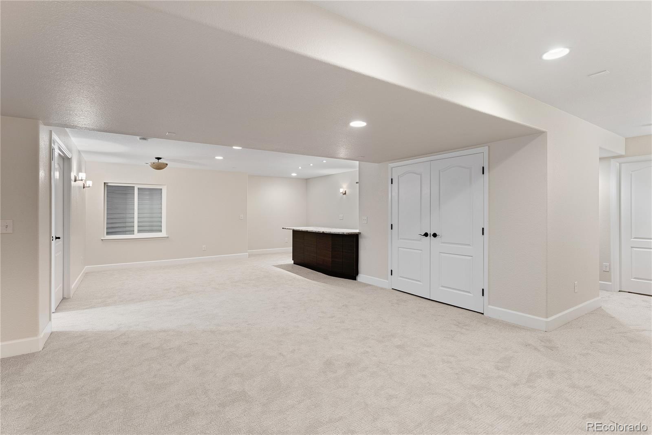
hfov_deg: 93.6
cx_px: 326
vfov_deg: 70.7
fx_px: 306
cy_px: 218
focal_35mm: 17
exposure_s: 1/80
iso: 400
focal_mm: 16.9
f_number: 8
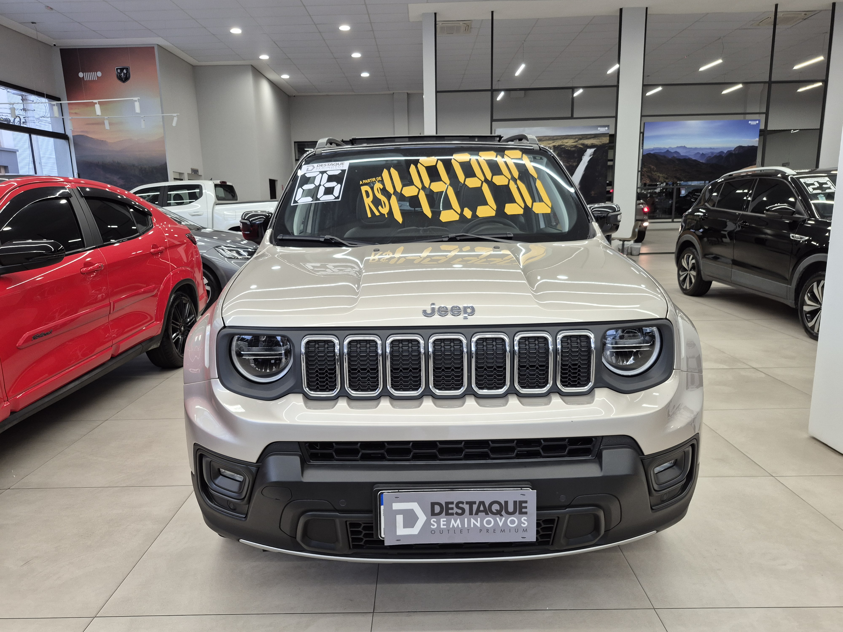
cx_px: 422
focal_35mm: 23
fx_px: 560
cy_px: 316
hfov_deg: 73.9
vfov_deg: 58.9
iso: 125
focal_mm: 5.4
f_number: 1.8
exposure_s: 1/120
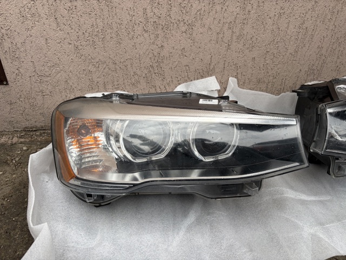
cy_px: 130
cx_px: 173
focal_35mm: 26
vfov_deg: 53.1
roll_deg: -3.7
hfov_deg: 67.3
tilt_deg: -34.2
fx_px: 260
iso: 64
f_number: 1.6
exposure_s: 1/125
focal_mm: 5.96
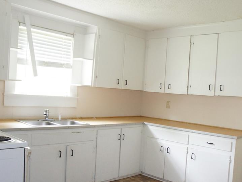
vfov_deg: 38.5
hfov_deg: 49.5
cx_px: 156
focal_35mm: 37
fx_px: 259
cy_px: 109
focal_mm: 18
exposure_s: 1/60
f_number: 3.5
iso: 1600
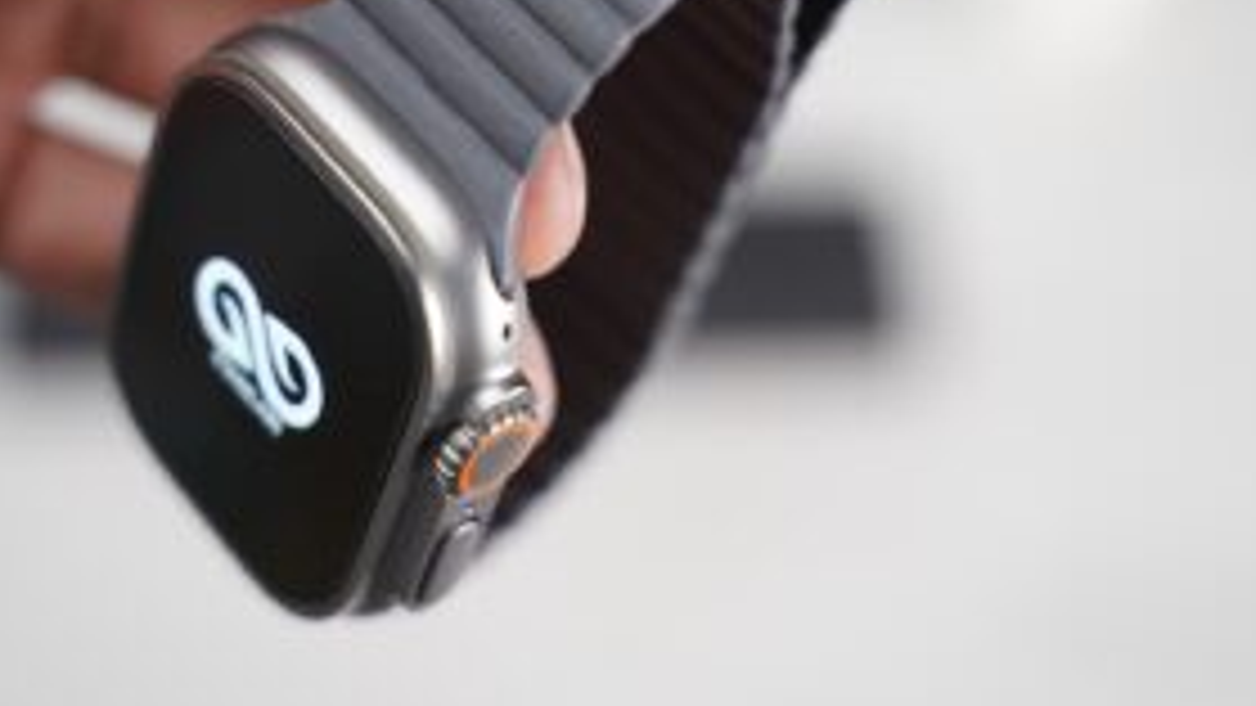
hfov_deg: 27.1
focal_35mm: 78
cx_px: 459
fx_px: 2598
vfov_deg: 15.4
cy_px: 173
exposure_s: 1/60
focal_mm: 52
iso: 1250
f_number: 2.8
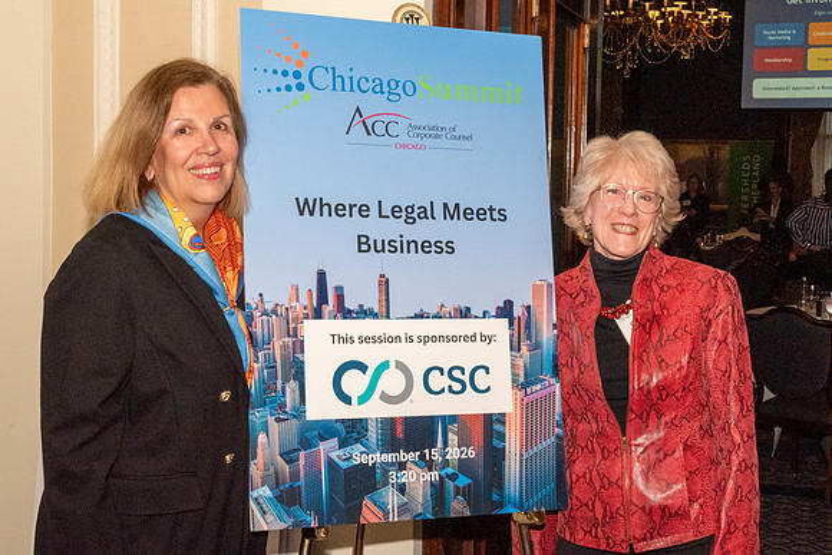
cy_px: 278
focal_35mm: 52
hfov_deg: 38.2
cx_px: 416
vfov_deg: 26.0
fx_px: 1202
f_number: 18
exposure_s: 1/160
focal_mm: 35
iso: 5000
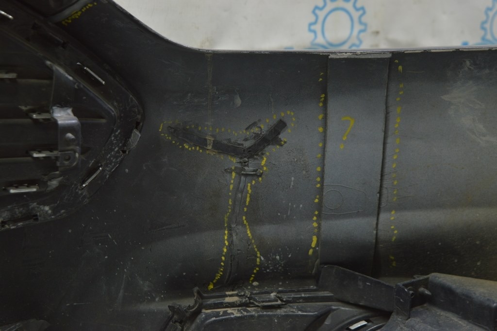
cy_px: 166
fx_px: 828
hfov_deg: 33.4
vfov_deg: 22.6
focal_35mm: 60
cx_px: 248
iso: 400
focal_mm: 40
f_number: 5.6
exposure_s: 1/20
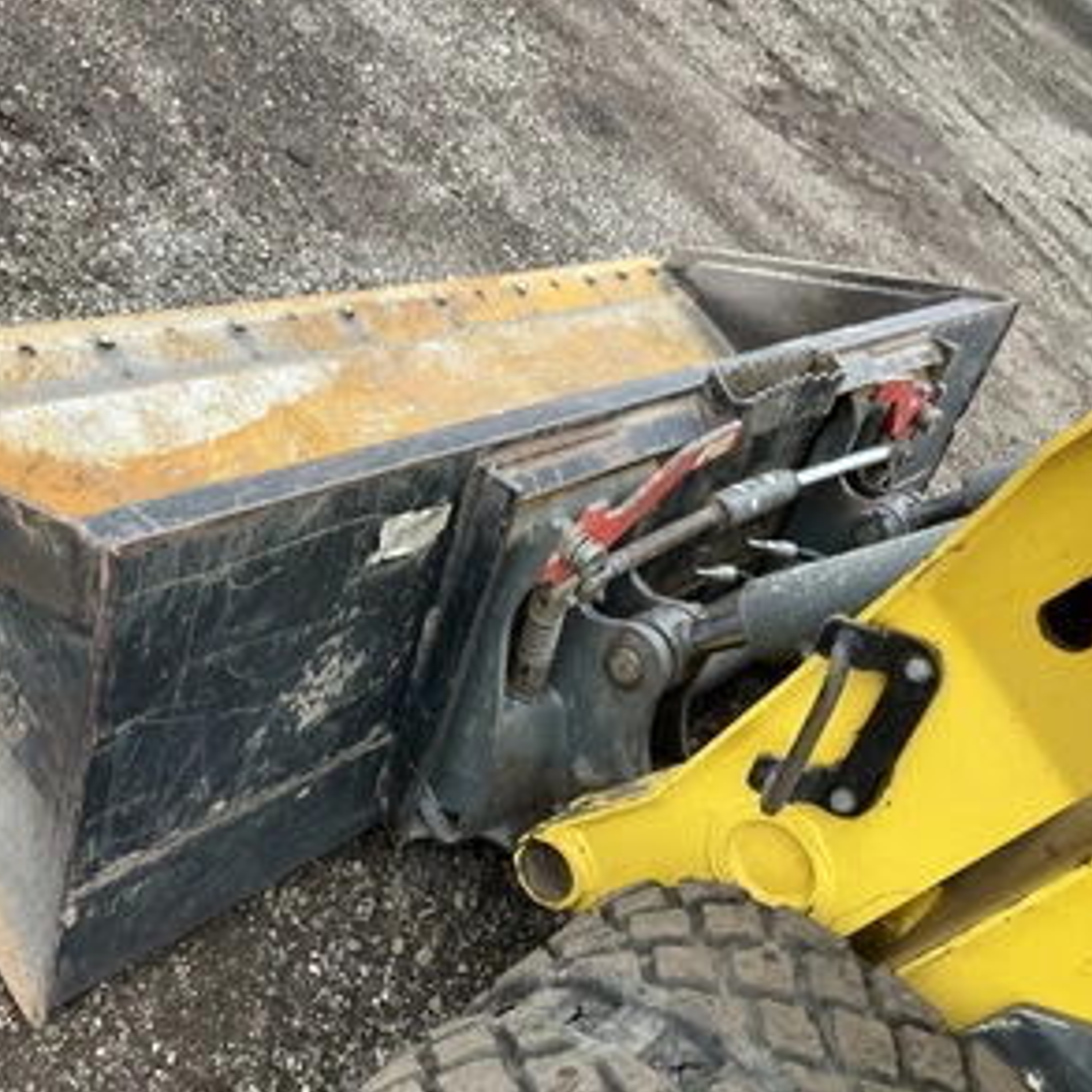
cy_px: 552
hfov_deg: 46.8
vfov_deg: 47.2
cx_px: 414
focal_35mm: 35
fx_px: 1249
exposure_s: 1/94
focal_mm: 3
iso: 64
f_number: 1.8
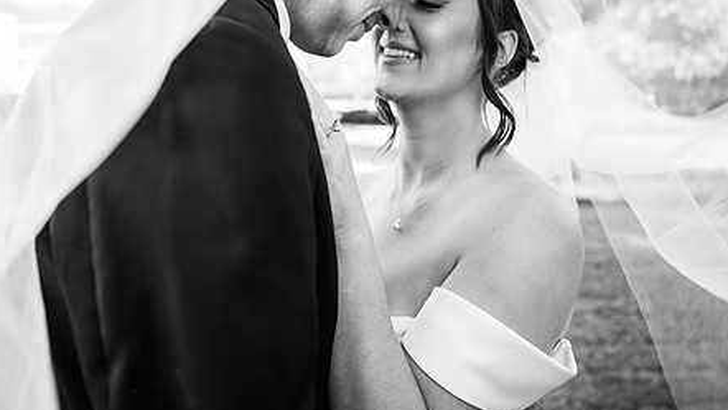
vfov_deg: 35.2
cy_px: 121
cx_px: 338
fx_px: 637
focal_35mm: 33
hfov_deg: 59.4
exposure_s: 1/400
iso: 160
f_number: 2.8
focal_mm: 24
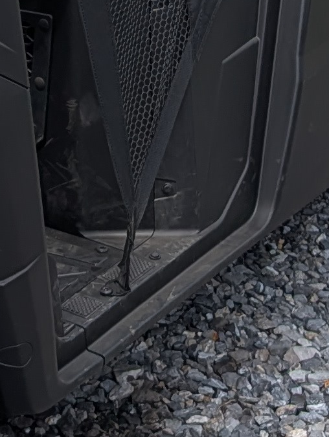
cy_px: -148
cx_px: -161
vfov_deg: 13.1
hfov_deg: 9.9
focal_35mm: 145
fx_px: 1833
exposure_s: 1/917
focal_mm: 6.9
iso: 20
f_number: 1.68
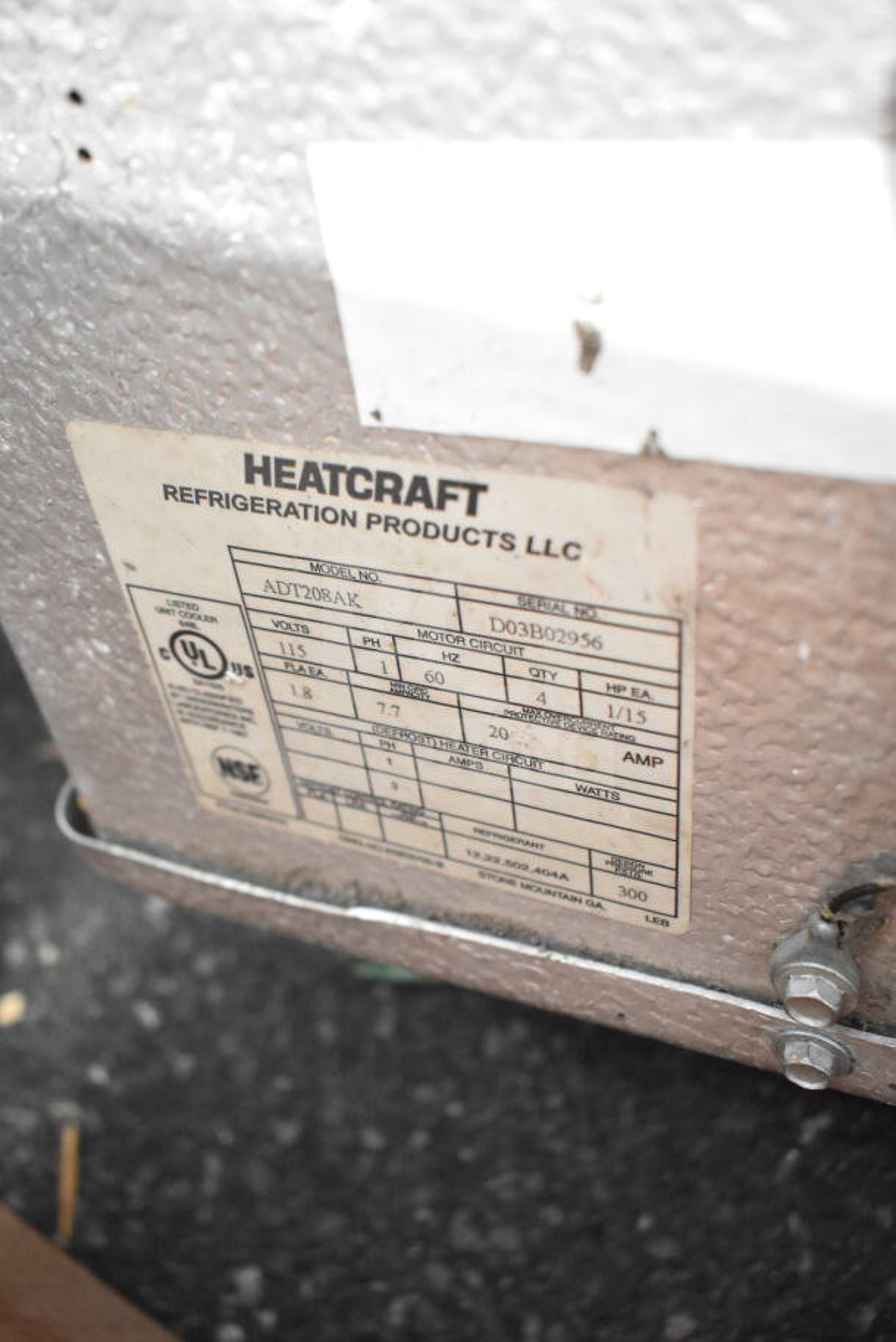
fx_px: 1231
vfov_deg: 57.2
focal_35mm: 33
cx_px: 448
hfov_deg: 40.0
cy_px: 671
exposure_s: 1/4000
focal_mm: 22
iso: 3600
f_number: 3.8
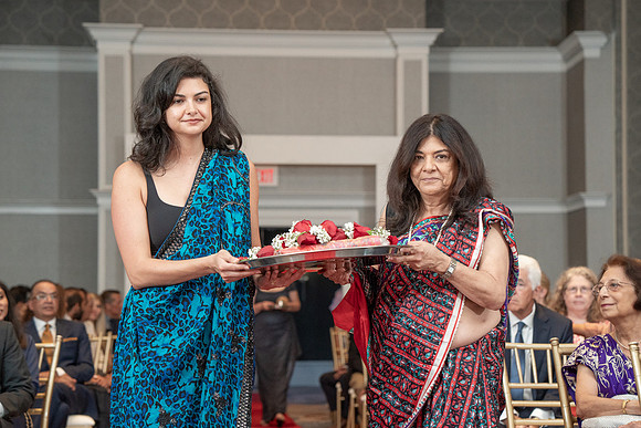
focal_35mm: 90
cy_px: 225
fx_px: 1603
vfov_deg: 15.2
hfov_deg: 22.6
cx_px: 339
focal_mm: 85
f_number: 4.5
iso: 2000
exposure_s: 1/250
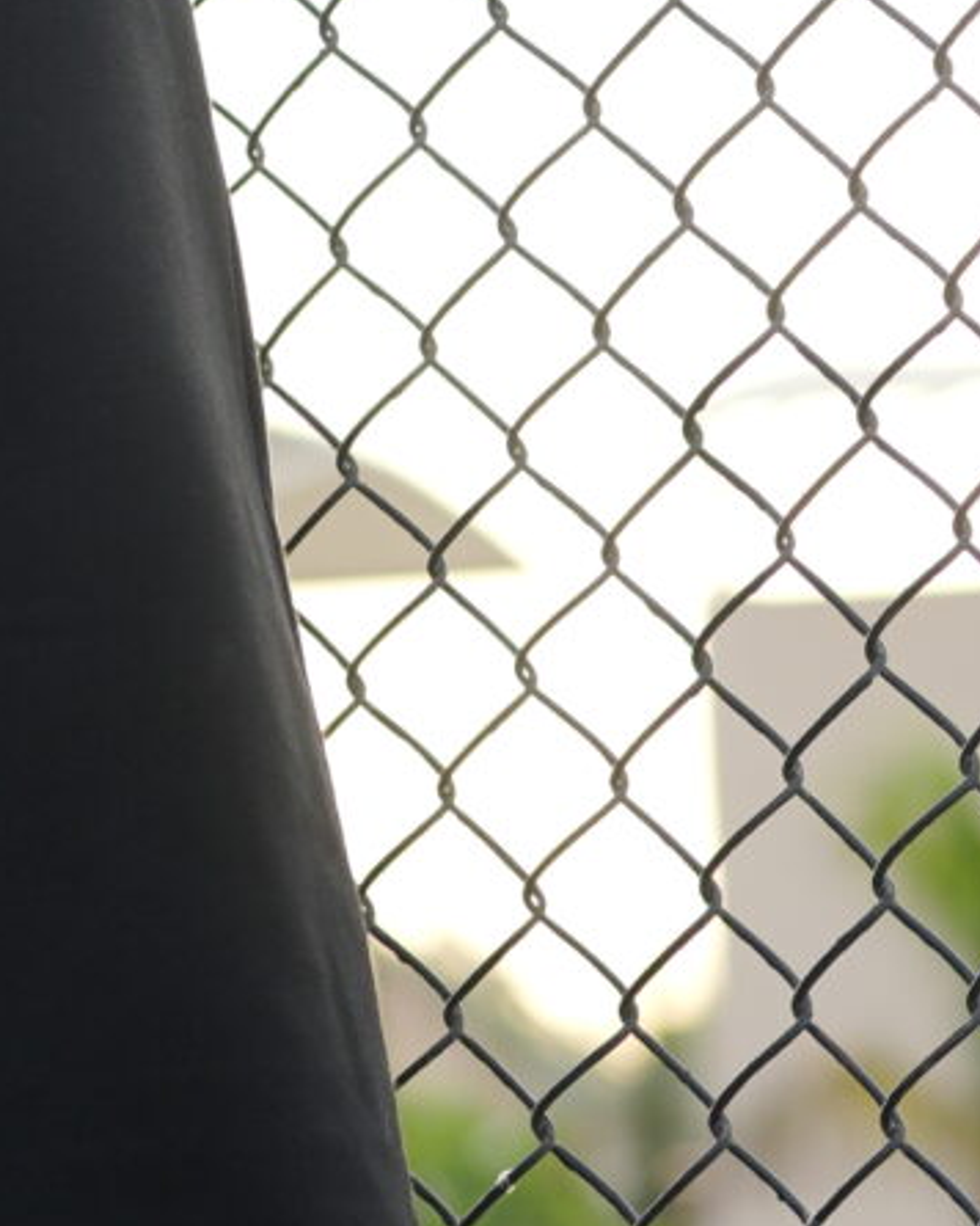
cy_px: -570
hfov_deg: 8.0
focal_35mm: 189
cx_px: -662
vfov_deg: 9.9
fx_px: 6852
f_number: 1.8
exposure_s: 1/320
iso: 100
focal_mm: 35
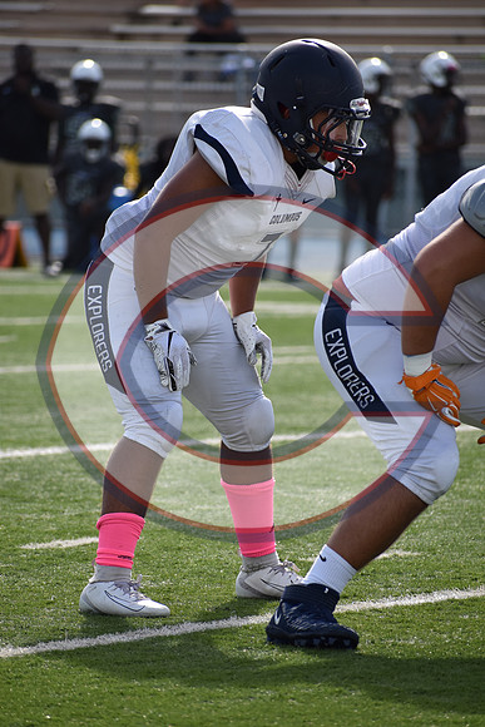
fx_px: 7573
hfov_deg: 3.7
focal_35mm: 375
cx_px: 242
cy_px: 364
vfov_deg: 5.5
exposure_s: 1/1000
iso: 400
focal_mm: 250
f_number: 6
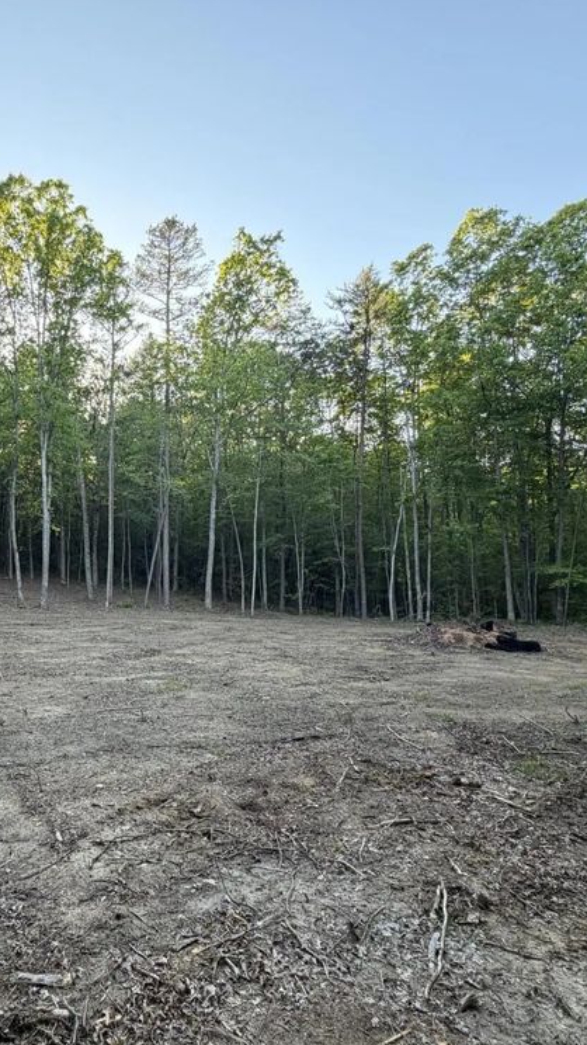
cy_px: 534
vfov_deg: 83.8
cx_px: 131
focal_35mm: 21
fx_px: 582
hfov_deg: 50.8
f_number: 2.2
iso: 80
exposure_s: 1/121
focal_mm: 2.22
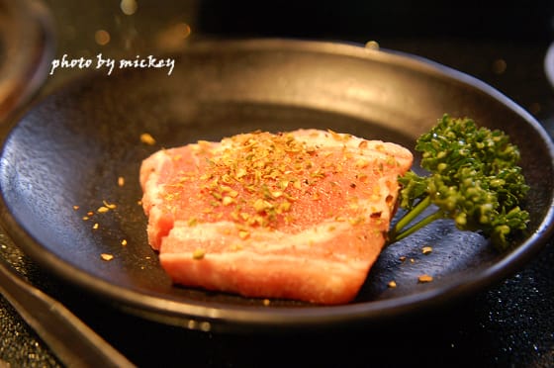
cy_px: 184
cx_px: 277
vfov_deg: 21.5
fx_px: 968
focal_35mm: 63
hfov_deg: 31.9
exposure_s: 1/10
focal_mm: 42
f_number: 5
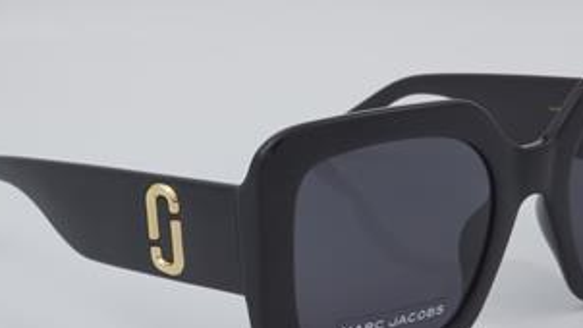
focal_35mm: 104
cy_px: 226
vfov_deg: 11.6
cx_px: 332
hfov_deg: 20.5
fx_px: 1608
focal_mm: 50
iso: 100
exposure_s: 1/4
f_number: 32
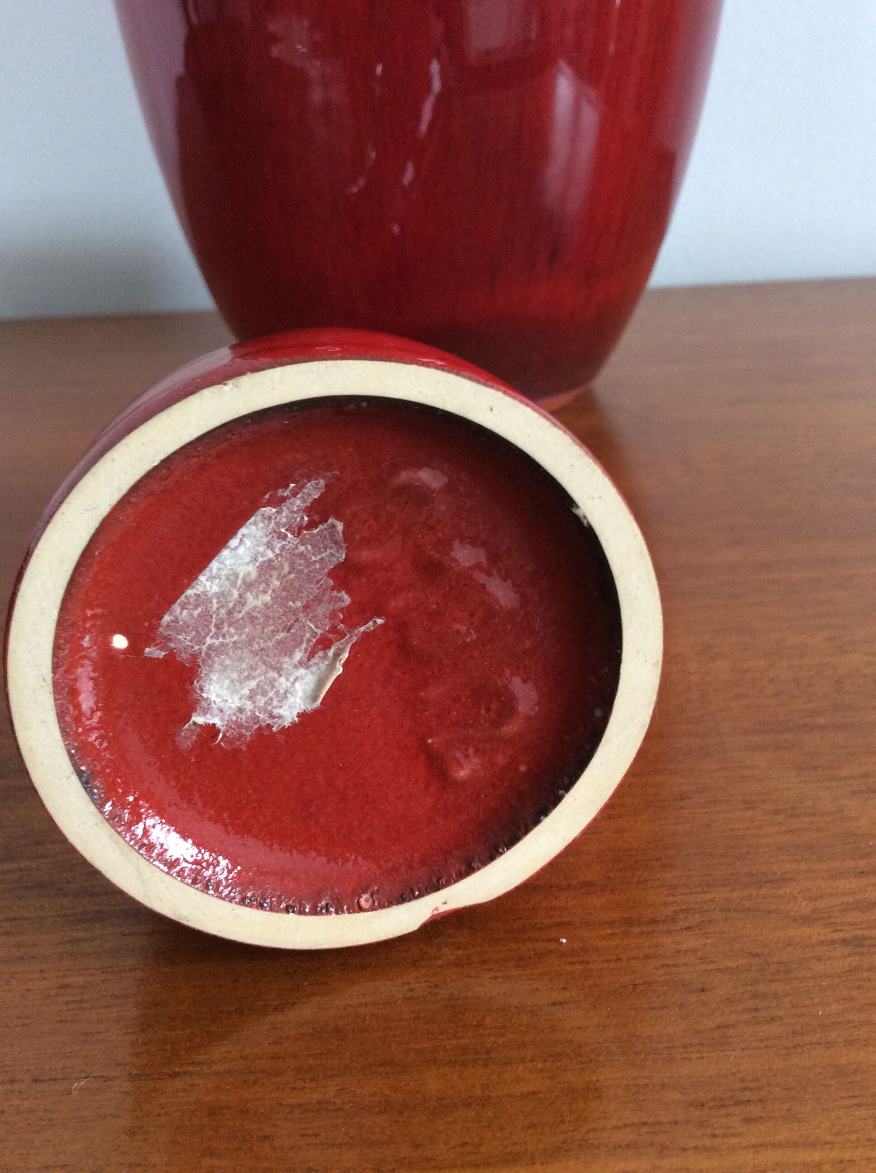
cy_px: 586
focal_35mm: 32
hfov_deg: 44.1
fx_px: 1083
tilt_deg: -26.0
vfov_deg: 56.9
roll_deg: +3.0
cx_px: 438
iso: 100
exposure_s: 1/25
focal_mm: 3.3
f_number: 2.4
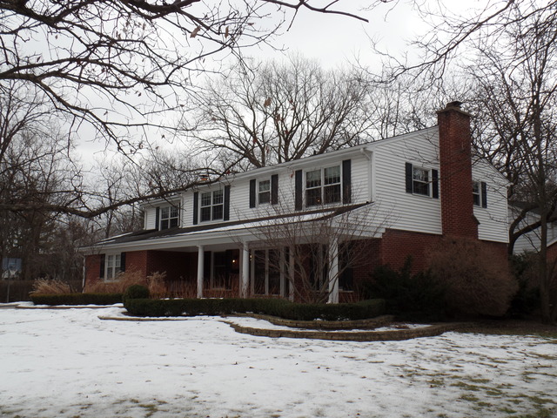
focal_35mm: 35
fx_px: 563
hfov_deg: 52.6
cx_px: 278
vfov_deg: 40.7
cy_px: 209
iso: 80
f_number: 3.4
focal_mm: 6.2
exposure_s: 1/500
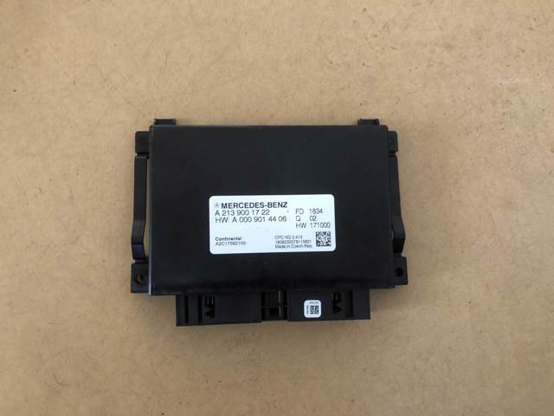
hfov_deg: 63.4
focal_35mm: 28
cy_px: 208
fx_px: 448
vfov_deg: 49.7
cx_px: 277
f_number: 1.8
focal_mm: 4
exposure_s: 1/8
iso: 80
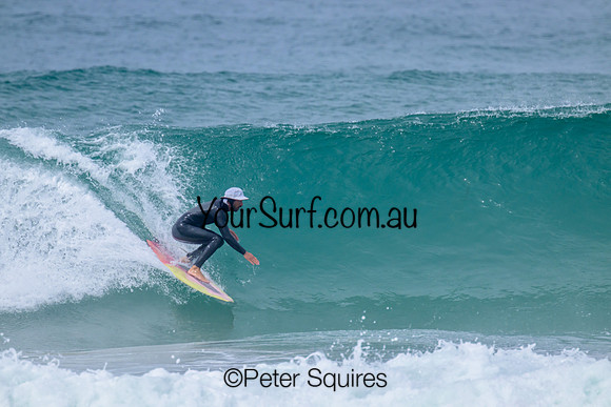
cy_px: 204
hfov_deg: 2.6
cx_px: 306
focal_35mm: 800
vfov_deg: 1.7
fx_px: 13580
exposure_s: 1/2000
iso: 900
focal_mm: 800
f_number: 11
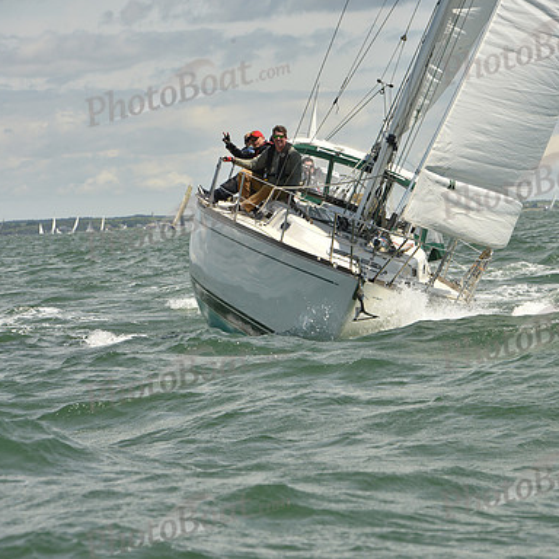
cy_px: 279
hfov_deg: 7.6
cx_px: 367
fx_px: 4220
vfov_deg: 7.6
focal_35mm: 231
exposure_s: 1/800
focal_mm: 180
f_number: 13
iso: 320
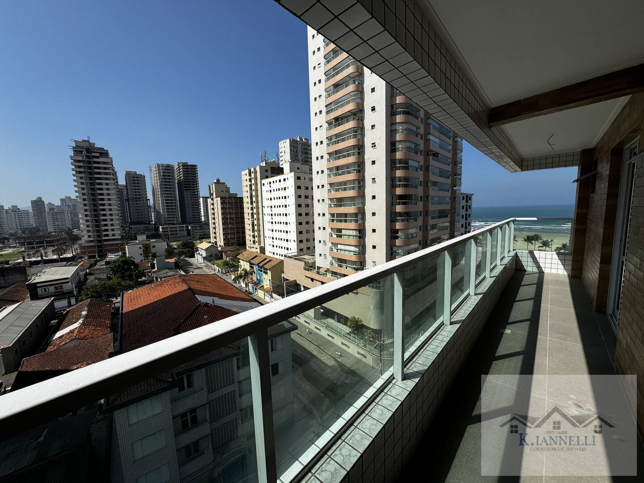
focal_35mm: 14
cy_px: 242
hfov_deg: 102.1
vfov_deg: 85.7
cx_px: 322
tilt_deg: -7.1
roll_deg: +0.4
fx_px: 260
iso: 50
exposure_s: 1/3247
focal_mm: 2.22
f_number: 2.2
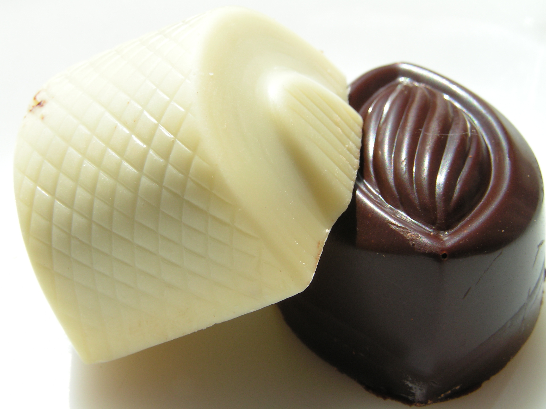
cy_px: 204
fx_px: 1057
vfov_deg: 21.9
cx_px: 273
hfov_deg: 29.0
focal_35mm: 67
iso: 50
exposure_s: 1/250
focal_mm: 11.1
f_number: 5.6
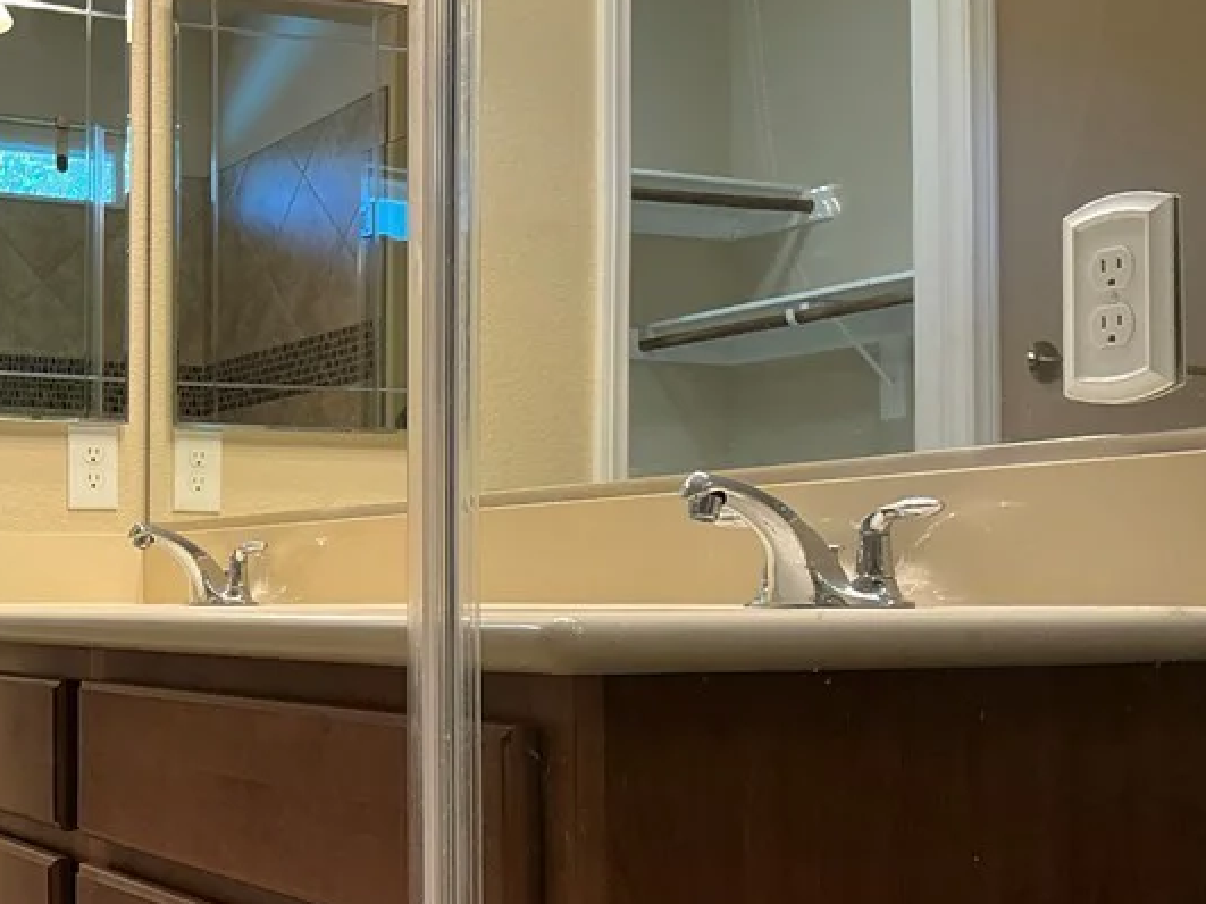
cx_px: 98
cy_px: 568
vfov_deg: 26.9
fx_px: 1881
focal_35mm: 54
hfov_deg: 33.5
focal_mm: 3
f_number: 1.8
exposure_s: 1/60
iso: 64
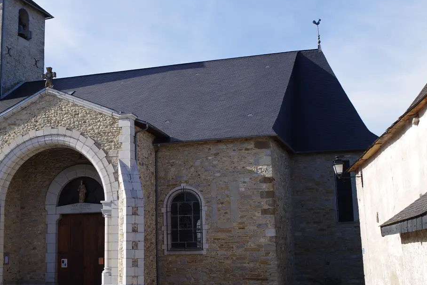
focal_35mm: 55
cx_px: 150
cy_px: 118
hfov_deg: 36.0
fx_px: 652
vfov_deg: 24.6
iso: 100
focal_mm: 26
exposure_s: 1/200
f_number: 7.1
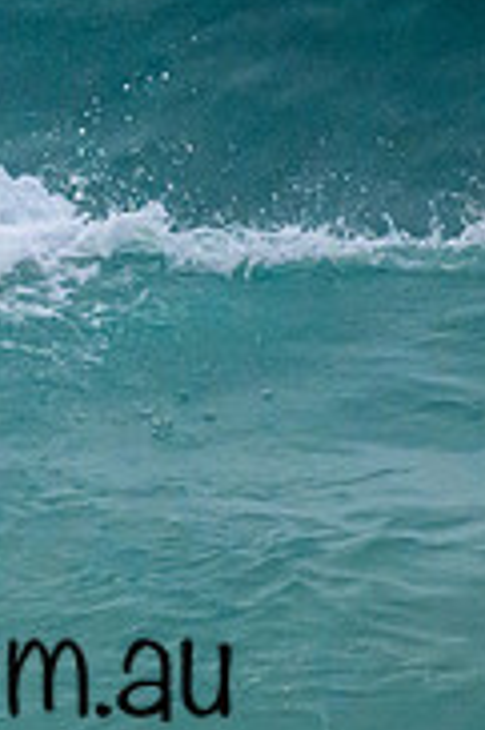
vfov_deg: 0.6
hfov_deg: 0.4
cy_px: 448
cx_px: -277
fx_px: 71122
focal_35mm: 3513
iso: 4500
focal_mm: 800
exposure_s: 1/2000
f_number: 6.3
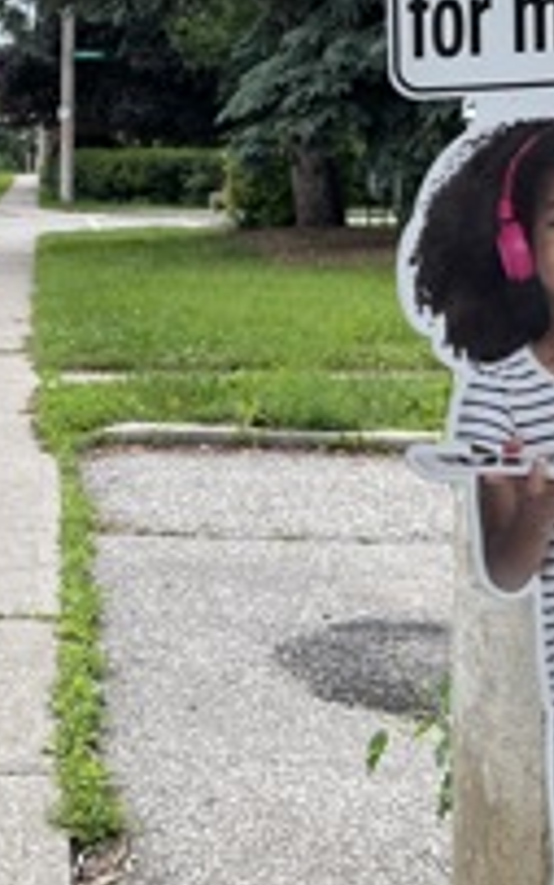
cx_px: -65
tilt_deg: -6.3
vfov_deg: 23.8
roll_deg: +0.7
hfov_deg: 14.6
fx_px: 2100
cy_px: 436
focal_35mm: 87
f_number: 1.6
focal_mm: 5.1
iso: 50
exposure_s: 1/1862
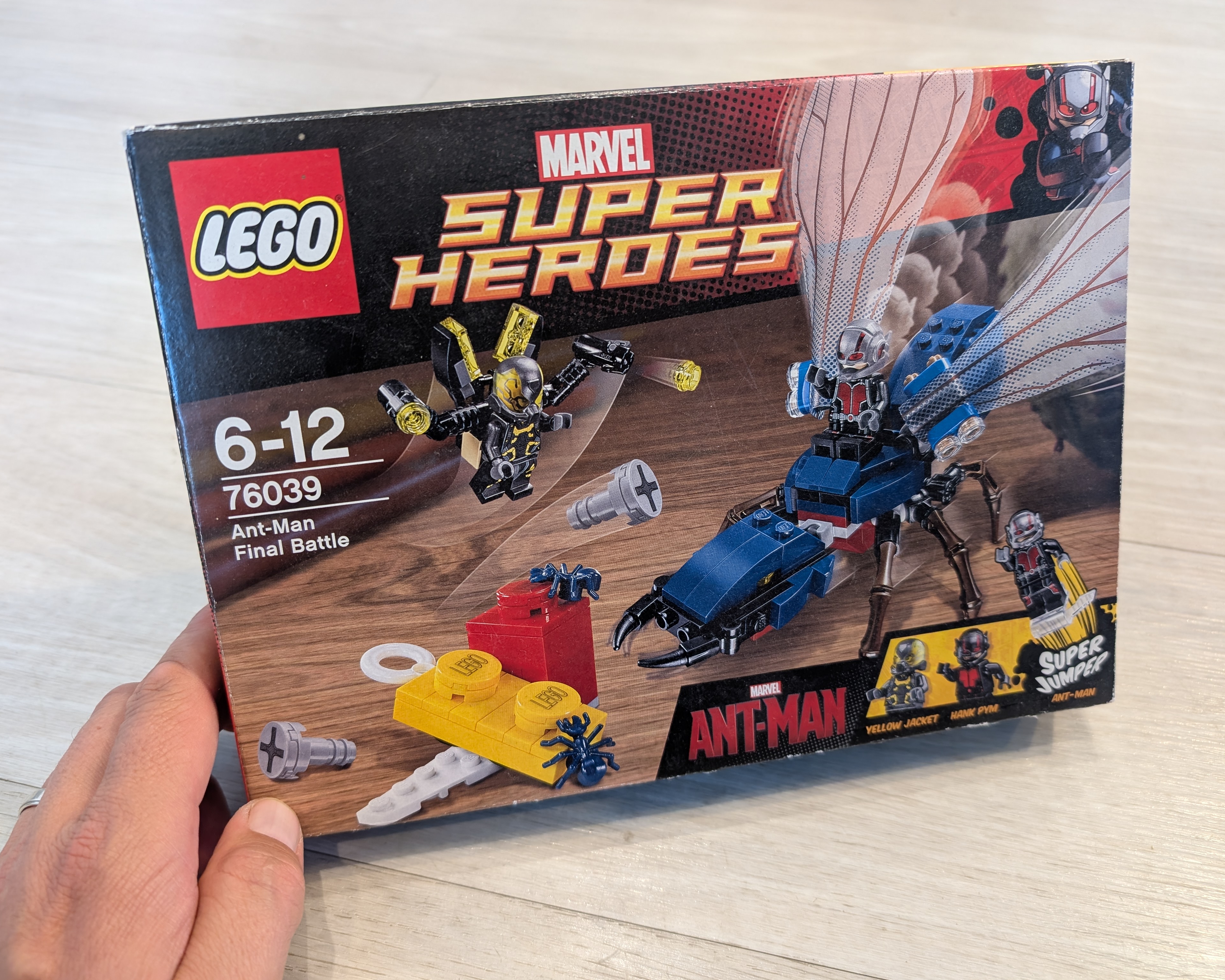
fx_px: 906
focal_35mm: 25
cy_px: 490
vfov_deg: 56.8
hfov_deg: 68.1
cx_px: 580
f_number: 1.68
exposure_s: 1/25
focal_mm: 6.9
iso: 129
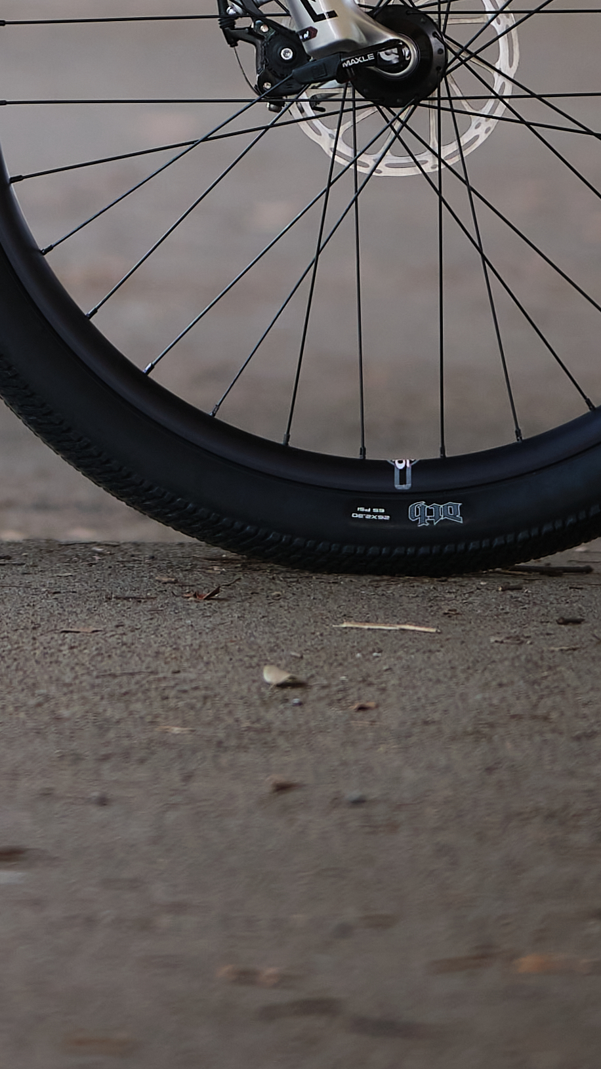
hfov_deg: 2.2
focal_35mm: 550
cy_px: -819
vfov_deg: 3.9
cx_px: -413
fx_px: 15586
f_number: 1.2
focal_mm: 75
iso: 200
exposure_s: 1/640
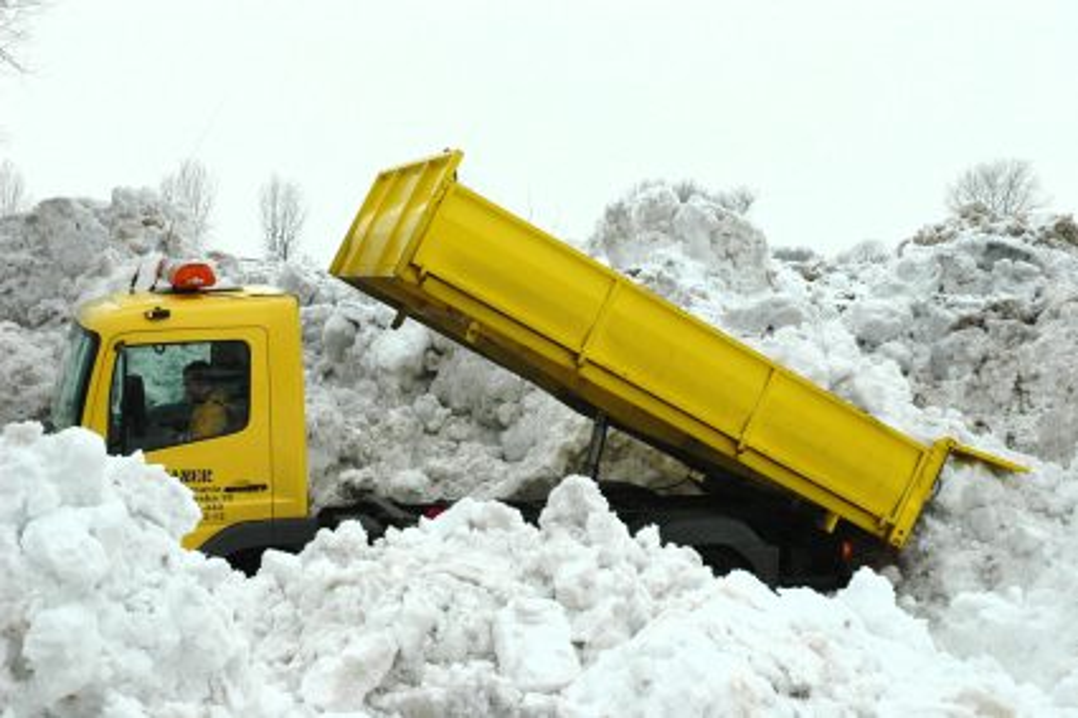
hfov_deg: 35.1
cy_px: 359
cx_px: 539
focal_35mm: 57
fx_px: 1706
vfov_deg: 23.8
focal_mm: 38
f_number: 13
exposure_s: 1/640
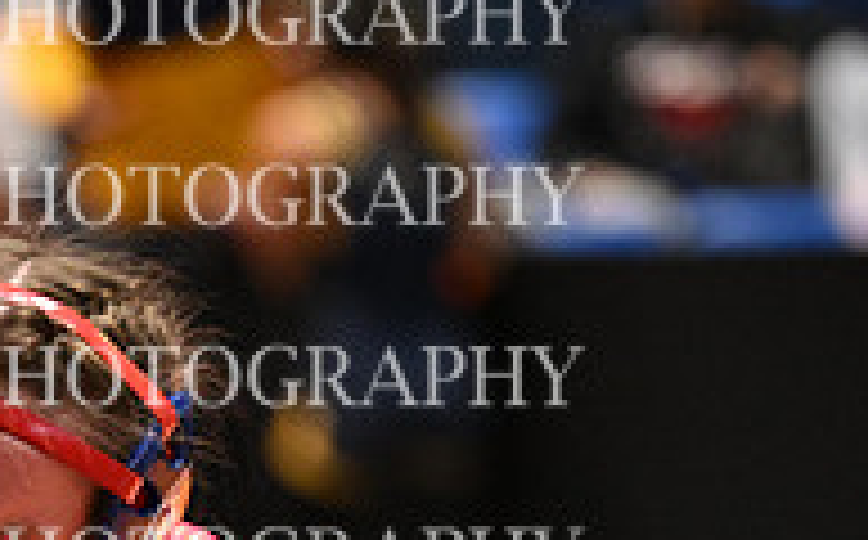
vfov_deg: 3.3
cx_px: -67
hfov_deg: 5.3
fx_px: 9425
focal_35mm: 399
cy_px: 830
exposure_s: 1/960
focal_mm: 130
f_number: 2.8
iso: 5000
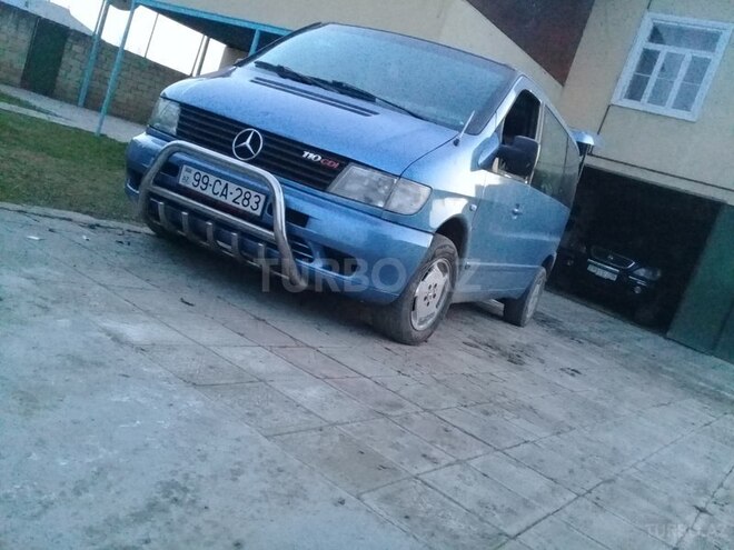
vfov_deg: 45.4
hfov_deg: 58.4
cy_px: 275
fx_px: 657
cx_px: 367
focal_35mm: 31
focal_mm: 3.3
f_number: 2.2
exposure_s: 1/17
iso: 640
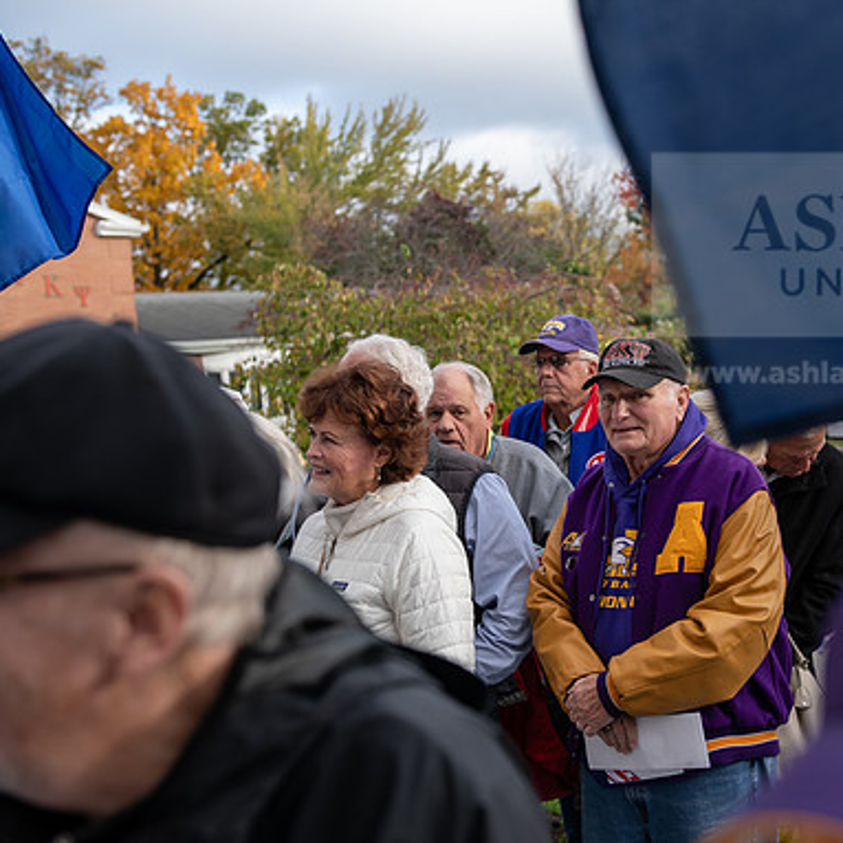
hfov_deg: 31.3
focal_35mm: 54
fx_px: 1488
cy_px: 419
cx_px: 585
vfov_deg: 31.6
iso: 200
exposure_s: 1/400
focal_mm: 42
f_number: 3.5
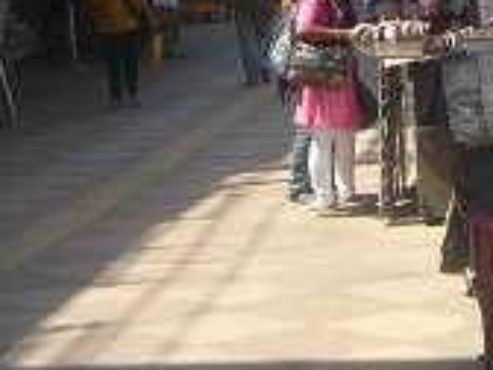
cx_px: 399
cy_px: -223
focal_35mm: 133
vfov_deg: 10.7
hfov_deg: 14.7
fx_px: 1894
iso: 80
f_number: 5.6
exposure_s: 1/200
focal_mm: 5.8
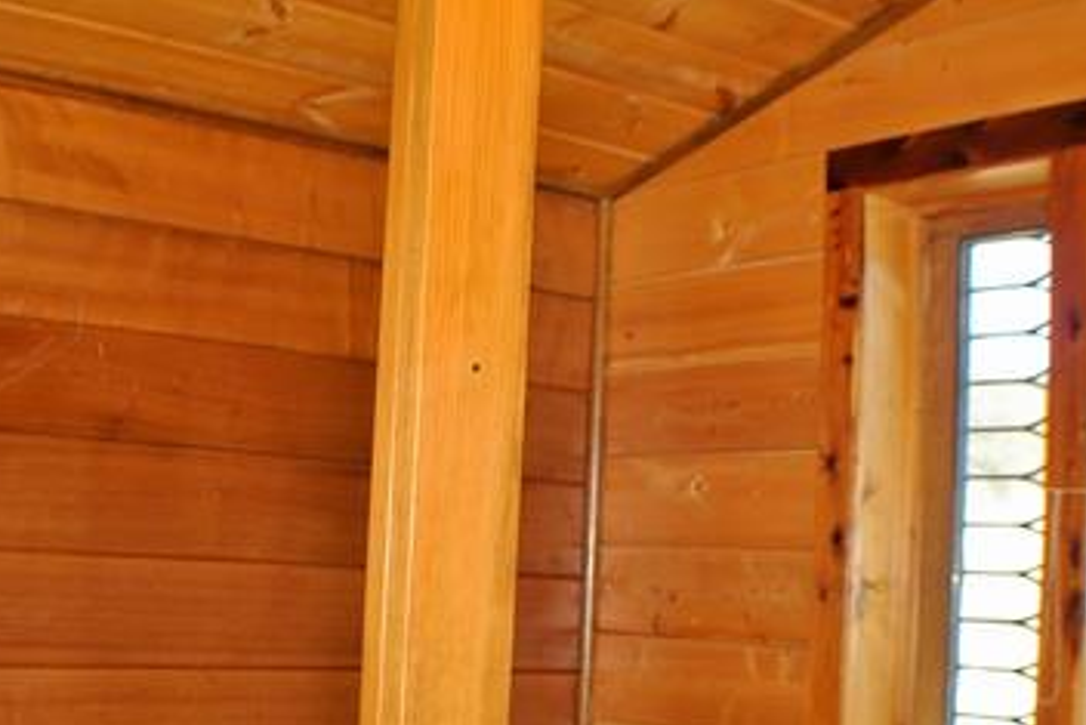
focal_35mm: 71
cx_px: 395
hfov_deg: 28.3
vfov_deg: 19.1
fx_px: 2143
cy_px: 558
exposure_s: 1/60
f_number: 4.2
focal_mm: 26
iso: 200
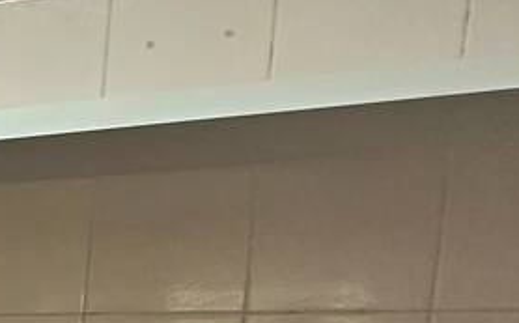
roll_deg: -1.3
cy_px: 482
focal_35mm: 77
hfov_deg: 17.1
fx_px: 1088
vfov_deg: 15.6
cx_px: -592
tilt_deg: -6.1
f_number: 2.2
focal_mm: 2.22
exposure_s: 1/60
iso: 250
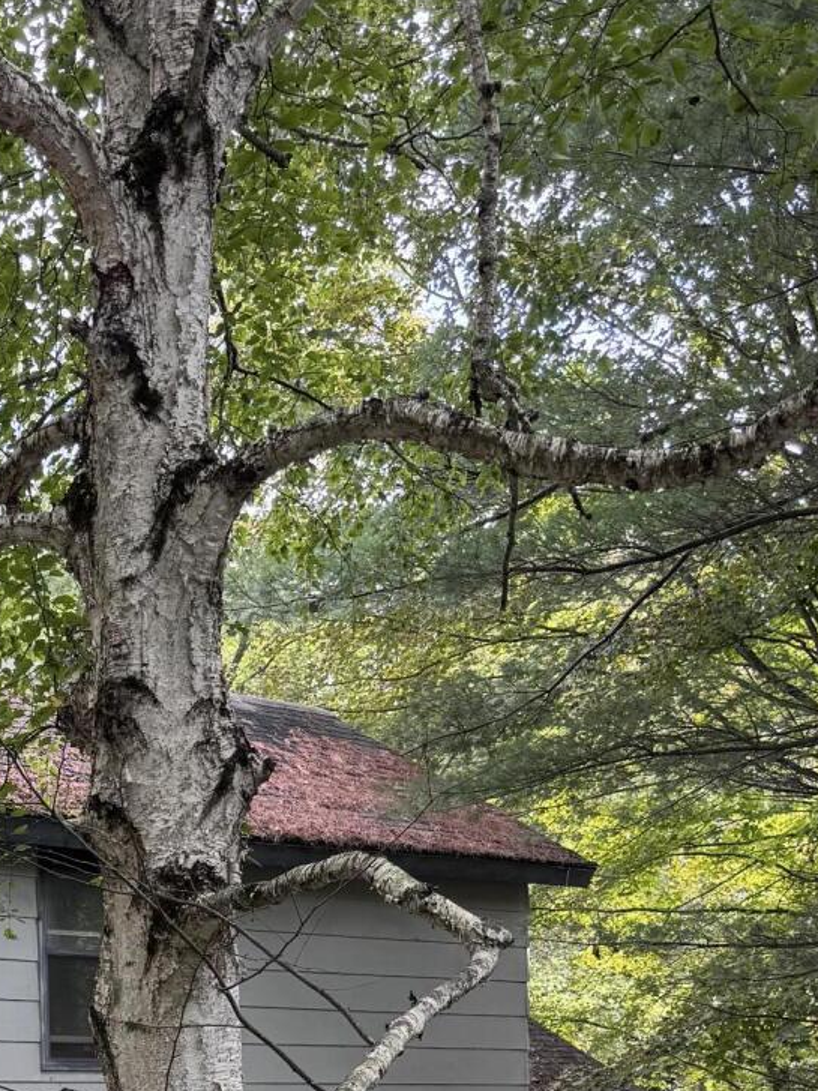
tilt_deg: -3.7
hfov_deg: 21.0
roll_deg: +2.1
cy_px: 1279
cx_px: -122
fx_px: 2080
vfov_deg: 26.4
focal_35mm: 66
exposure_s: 1/181
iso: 80
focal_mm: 6.76
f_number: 1.78
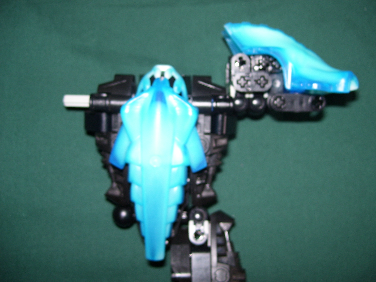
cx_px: 188
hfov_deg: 51.4
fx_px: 391
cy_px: 141
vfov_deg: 39.7
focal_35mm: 36
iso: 80
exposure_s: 1/60
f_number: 2.7
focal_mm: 6
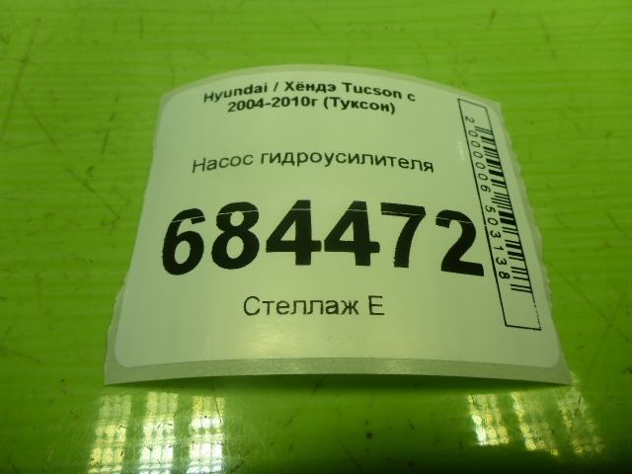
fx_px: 511
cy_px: 237
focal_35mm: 28
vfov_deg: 49.7
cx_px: 316
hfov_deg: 63.4
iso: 100
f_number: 3.3
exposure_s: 1/640
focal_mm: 4.9
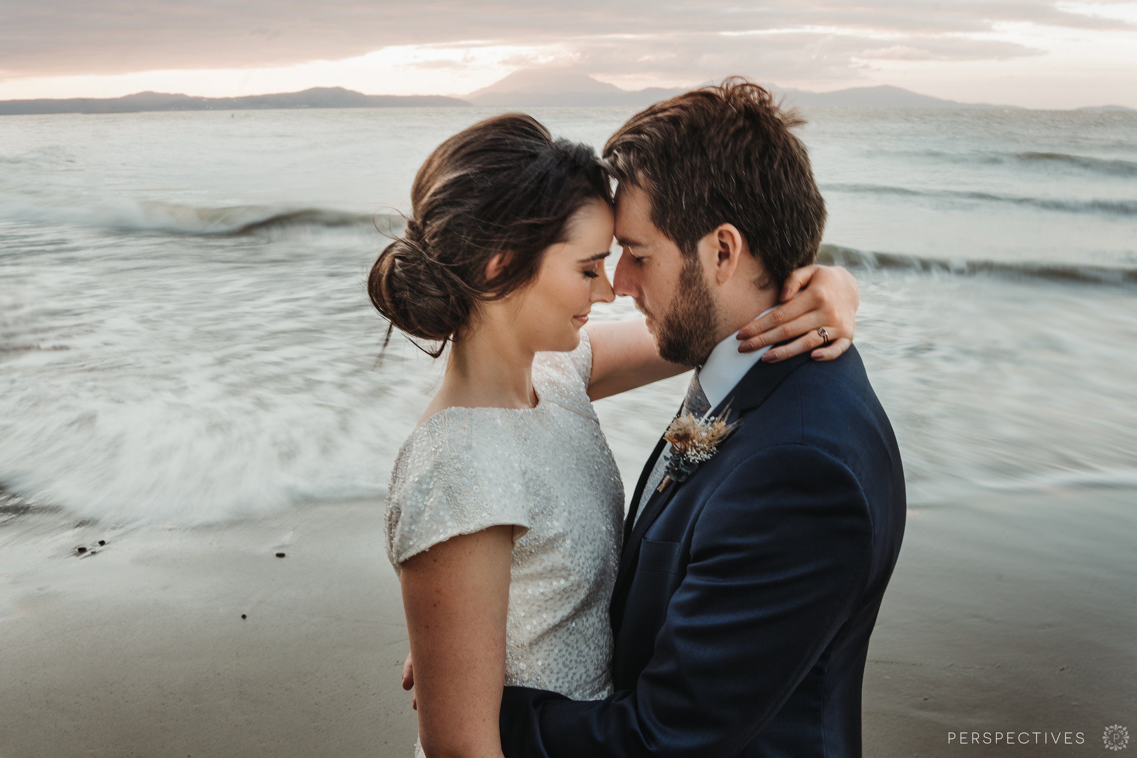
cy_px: 379
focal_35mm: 35
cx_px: 568
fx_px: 1105
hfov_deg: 54.4
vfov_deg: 37.9
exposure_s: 1/3
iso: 50
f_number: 11
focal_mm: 35
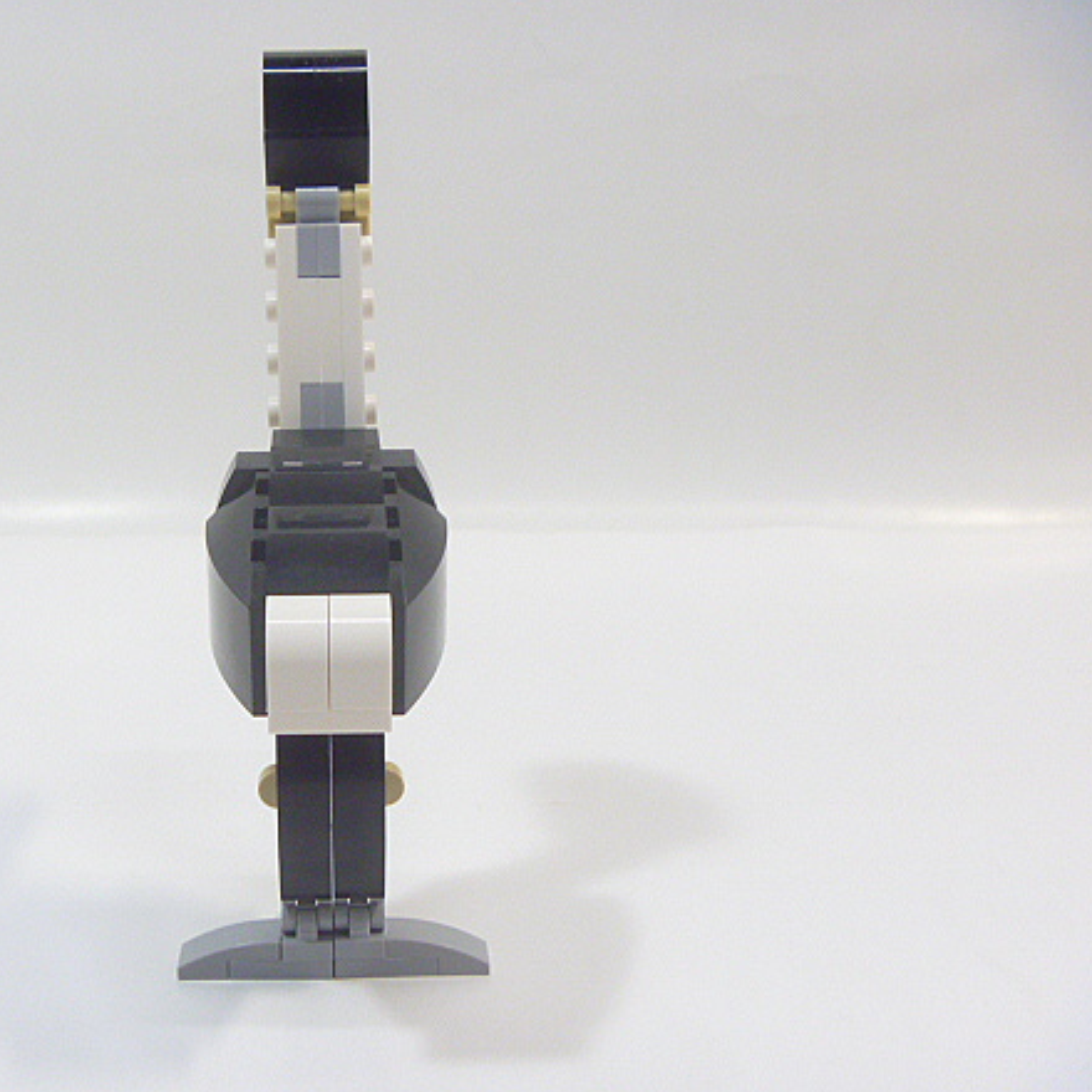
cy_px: 561
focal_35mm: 45
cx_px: 313
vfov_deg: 37.5
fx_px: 1606
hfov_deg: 36.9
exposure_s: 1/30
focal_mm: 6.3
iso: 250
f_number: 3.5
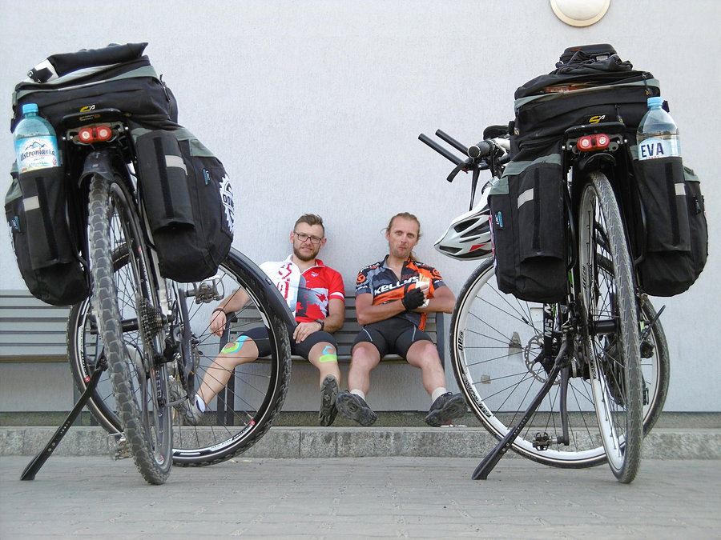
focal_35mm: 68
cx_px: 360
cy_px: 270
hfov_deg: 28.6
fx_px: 1416
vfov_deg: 21.6
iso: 100
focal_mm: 12.1
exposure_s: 1/100
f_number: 4.4
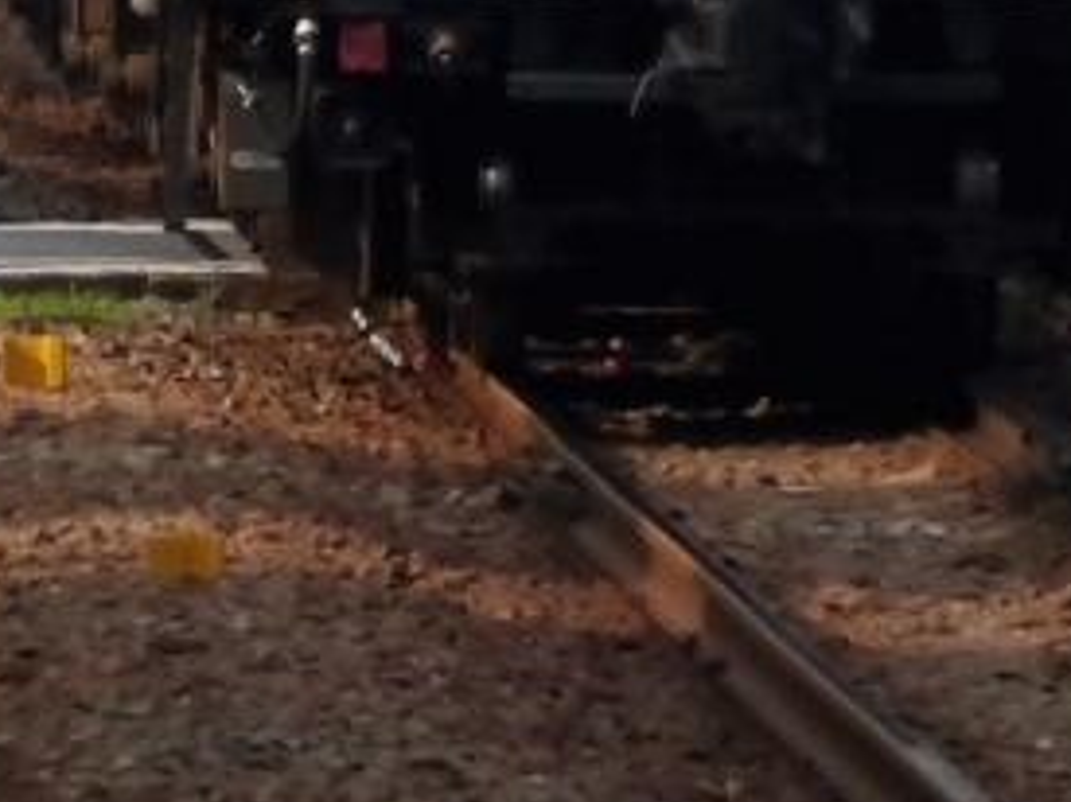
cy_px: -566
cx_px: 506
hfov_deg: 1.8
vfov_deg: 1.3
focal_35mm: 1118
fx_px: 34575
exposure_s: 1/800
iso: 800
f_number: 8
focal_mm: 150
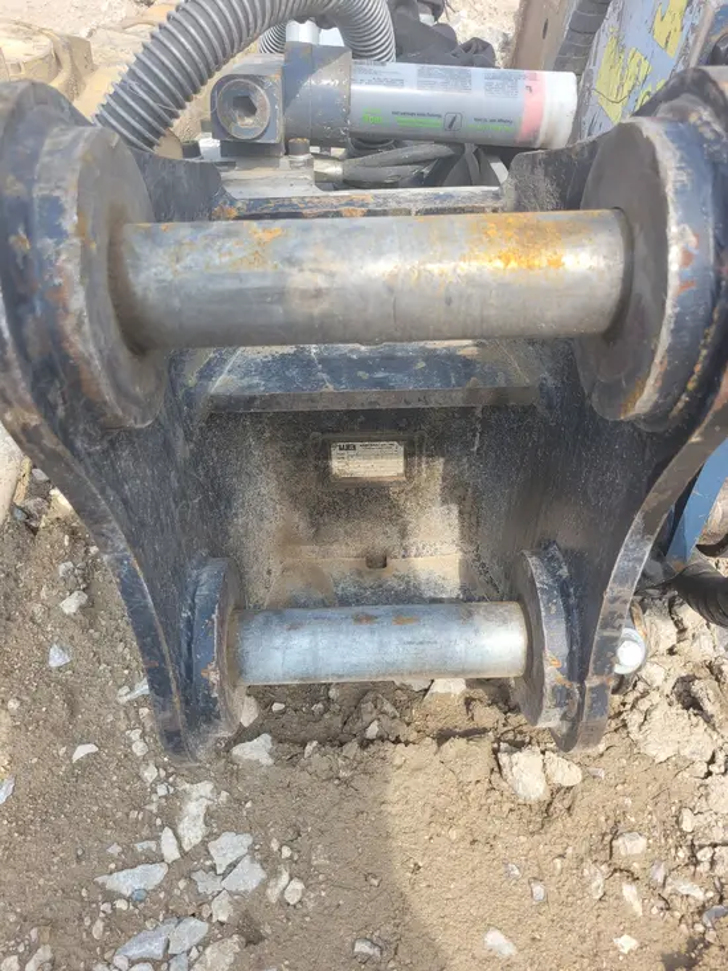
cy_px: 486
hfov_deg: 53.1
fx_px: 729
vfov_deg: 67.3
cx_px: 364
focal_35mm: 26
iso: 40
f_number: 1.8
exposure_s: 1/832
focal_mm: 5.4
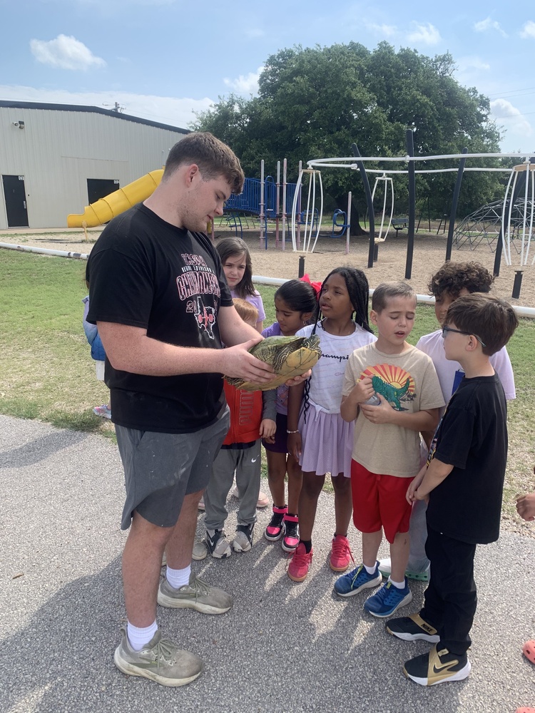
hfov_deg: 53.1
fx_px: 536
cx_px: 268
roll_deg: -0.6
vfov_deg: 67.3
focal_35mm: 26
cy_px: 356
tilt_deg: -14.4
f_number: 1.8
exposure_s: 1/1043
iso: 25
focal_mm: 4.25
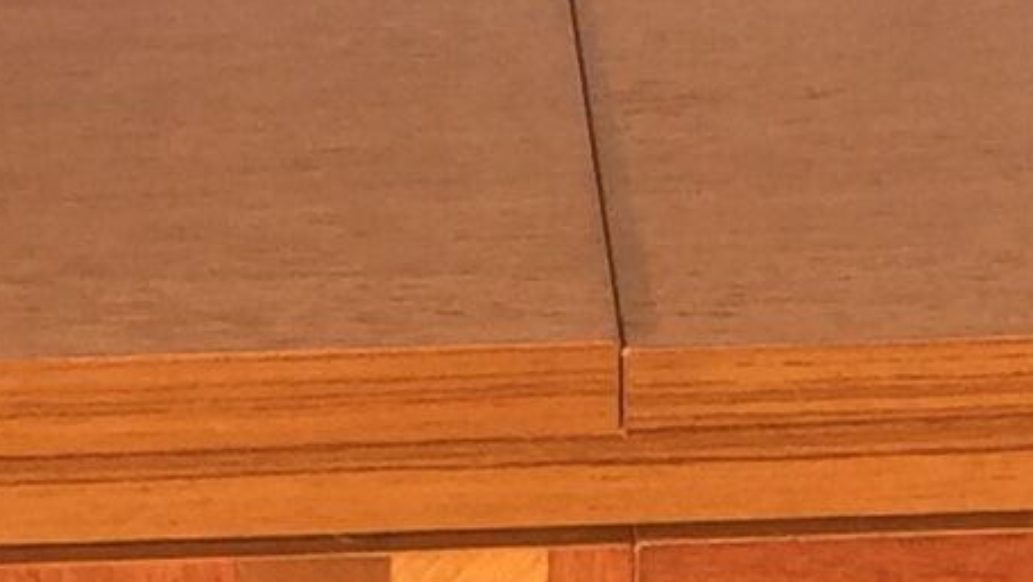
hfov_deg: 9.5
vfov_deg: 5.1
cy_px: 1640
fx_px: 6193
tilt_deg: -35.5
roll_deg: -1.1
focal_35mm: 226
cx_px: 530
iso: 32
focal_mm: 4.15
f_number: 2.2
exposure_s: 1/444
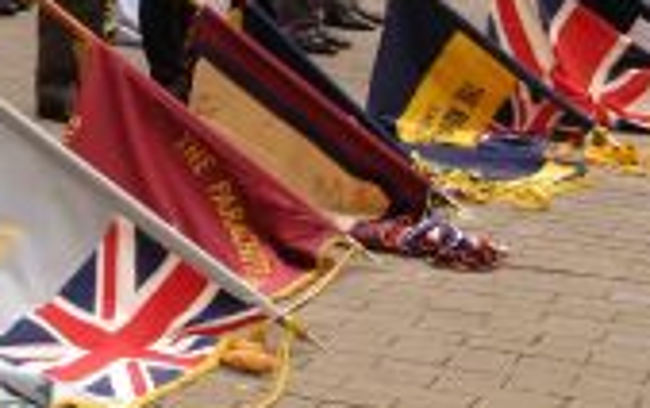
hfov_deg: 14.7
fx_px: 2483
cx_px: 15
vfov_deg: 9.3
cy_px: 15
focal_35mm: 140
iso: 400
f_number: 10
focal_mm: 34
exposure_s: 1/200
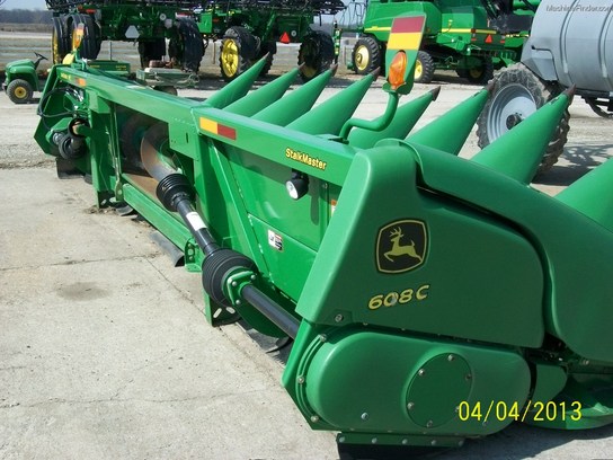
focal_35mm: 40
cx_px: 306
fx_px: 708
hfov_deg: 46.8
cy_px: 230
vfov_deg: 36.0
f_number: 6.3
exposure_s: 1/320
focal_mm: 7.1
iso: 80
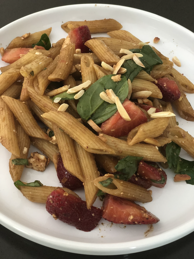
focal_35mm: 52
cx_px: 97
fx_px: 389
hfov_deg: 28.0
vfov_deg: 36.8
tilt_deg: -53.7
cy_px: 130
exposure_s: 1/24
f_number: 2.4
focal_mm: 6
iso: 160
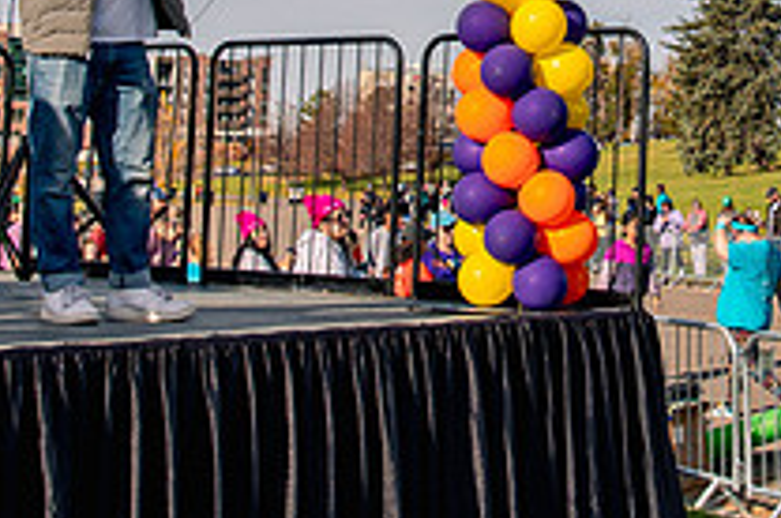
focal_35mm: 95
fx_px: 2058
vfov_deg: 14.0
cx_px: 601
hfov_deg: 21.3
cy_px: -86
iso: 800
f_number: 10
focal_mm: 34
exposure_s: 1/1000
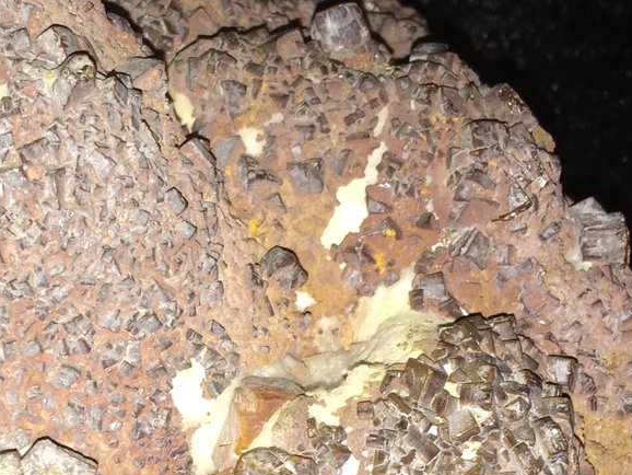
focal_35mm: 83
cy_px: 455
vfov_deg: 17.4
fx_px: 1516
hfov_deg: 23.1
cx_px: 94
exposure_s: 1/66
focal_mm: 4.12
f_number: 2.2
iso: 32
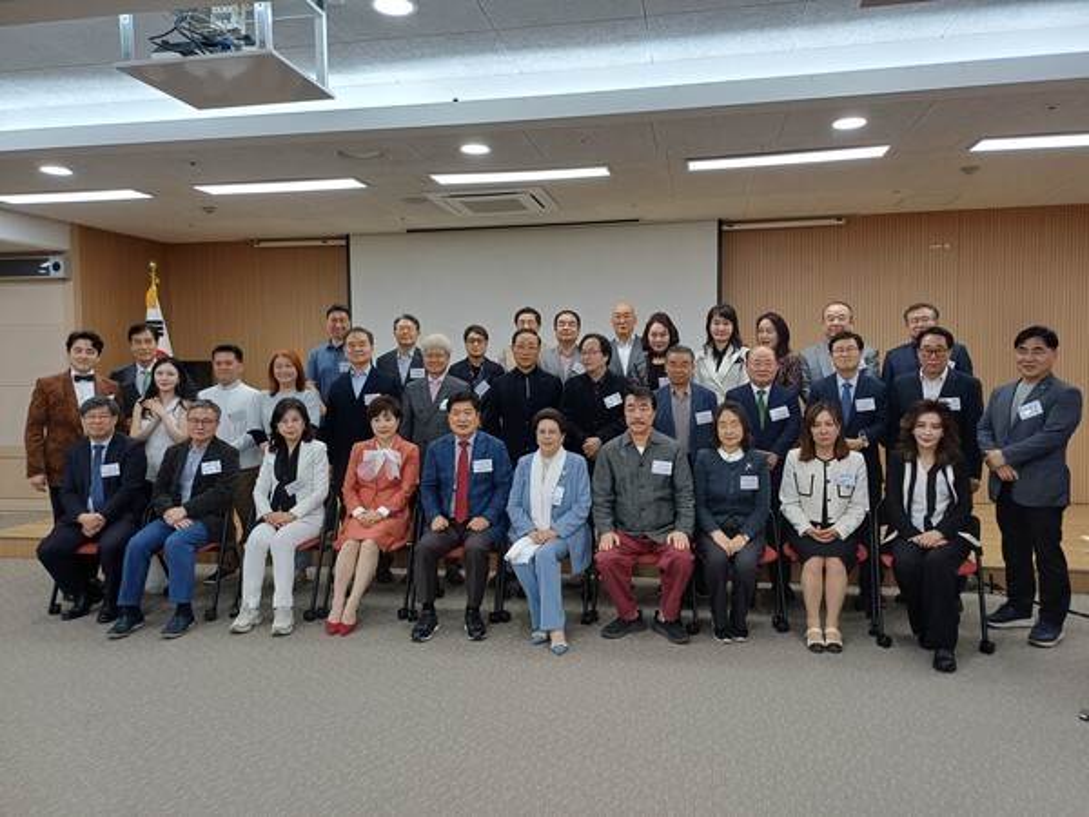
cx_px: 544
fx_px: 786
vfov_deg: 54.9
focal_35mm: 25
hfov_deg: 69.4
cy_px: 408
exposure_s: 1/60
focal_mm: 4.65
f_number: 1.8
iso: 80
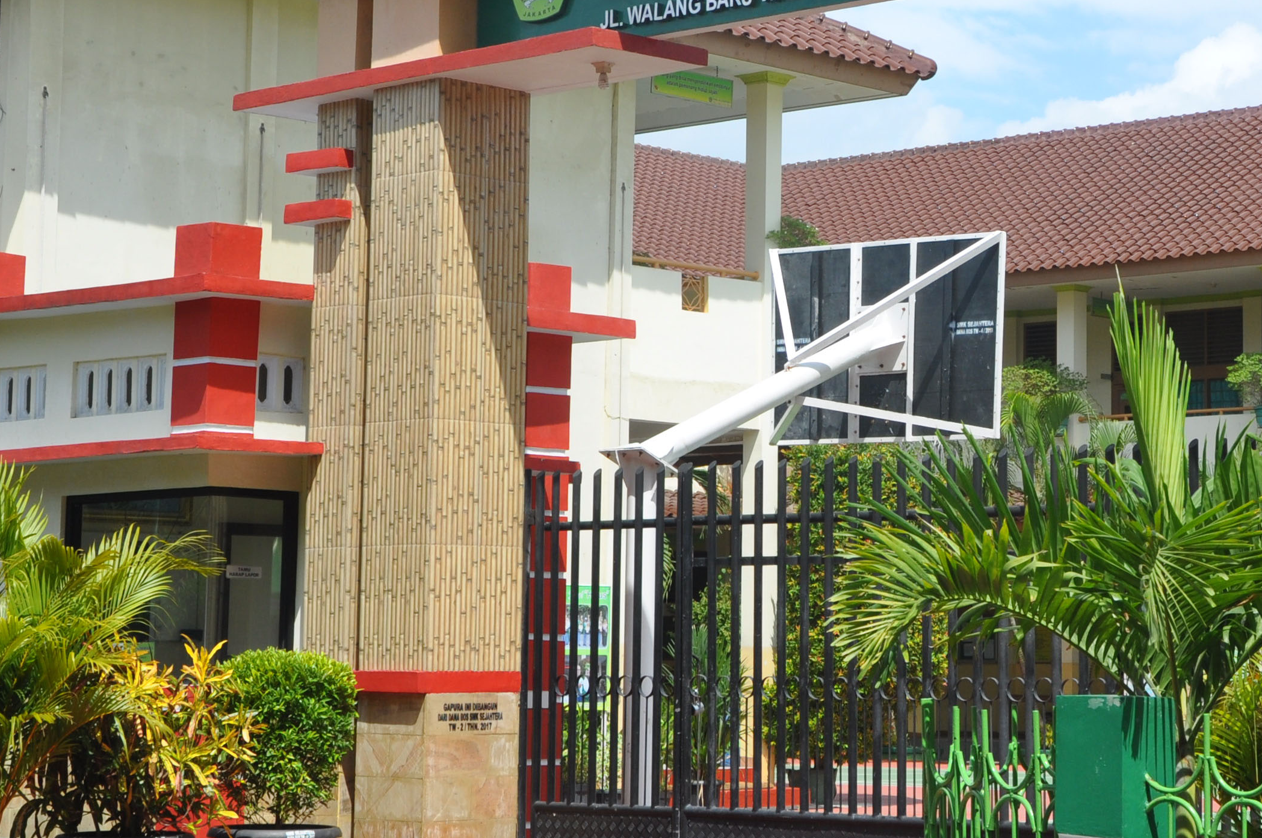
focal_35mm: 92
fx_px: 3221
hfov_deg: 22.0
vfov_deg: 14.8
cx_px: 903
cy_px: 302
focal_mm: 30
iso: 200
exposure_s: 1/400
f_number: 10
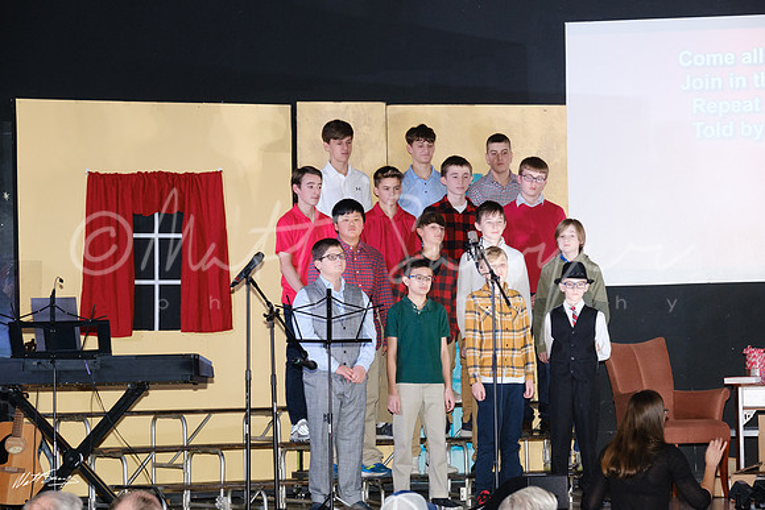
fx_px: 2678
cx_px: 382
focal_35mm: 126
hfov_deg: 16.3
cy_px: 255
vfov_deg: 10.9
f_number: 5.6
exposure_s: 1/125
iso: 1600
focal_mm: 83.8
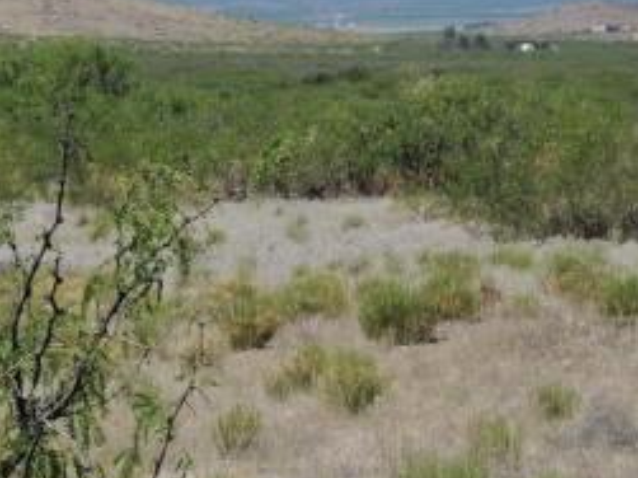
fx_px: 4937
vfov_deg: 5.5
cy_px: 61
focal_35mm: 268
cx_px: -89
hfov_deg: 7.3
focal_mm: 18.7
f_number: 4.2
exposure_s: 1/1000
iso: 100
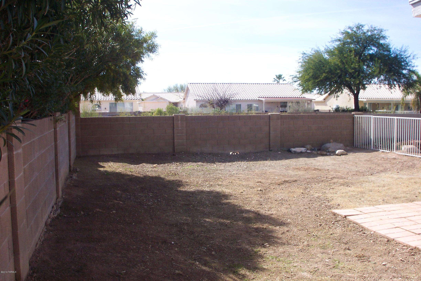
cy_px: 140
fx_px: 409
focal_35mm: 35
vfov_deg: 37.9
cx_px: 210
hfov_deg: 54.4
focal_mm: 7.5
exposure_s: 1/90
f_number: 9.5
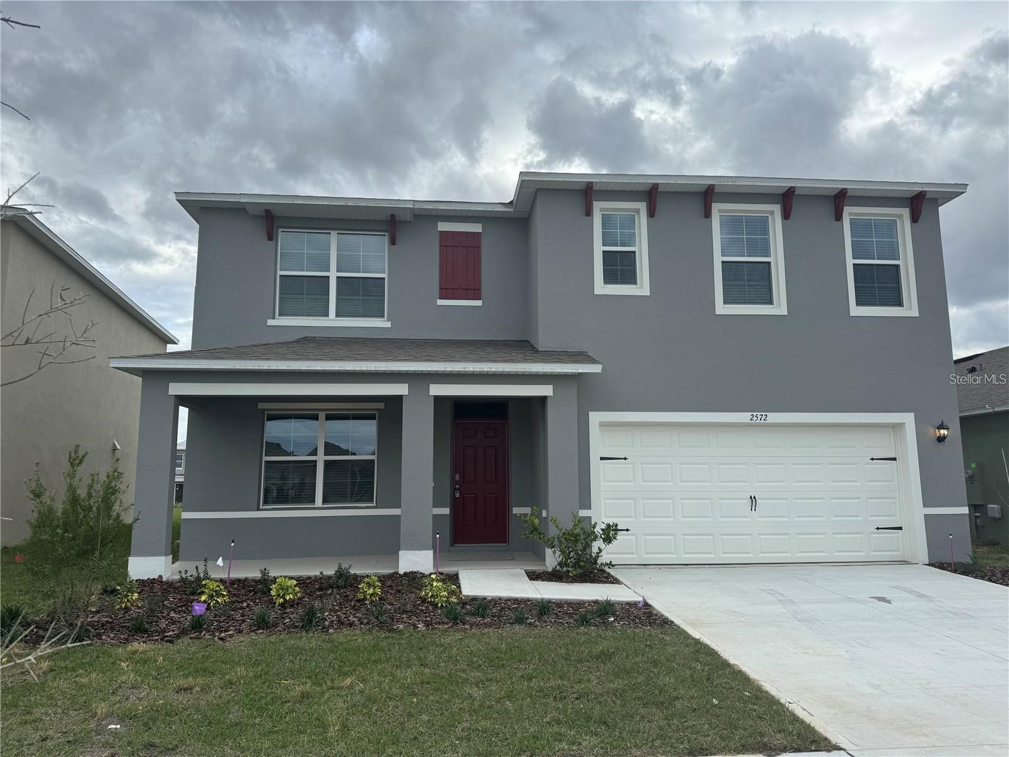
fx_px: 700
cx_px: 504
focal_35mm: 24
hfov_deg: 71.6
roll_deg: -0.9
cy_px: 378
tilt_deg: +6.7
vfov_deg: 56.8
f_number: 1.78
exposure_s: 1/1311
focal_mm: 6.86
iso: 80
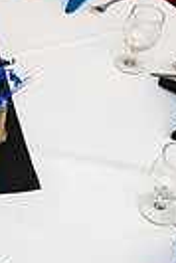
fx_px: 592
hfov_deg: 15.4
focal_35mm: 81
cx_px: -103
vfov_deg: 24.4
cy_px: 36
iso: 1000
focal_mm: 24
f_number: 5
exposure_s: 1/250
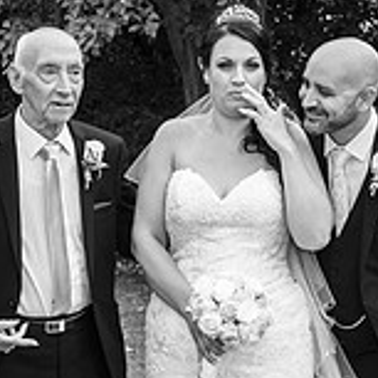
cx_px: 250
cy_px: 378
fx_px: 1396
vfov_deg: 15.2
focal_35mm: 113
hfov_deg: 15.4
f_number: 4.5
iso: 100
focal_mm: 35
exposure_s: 1/160
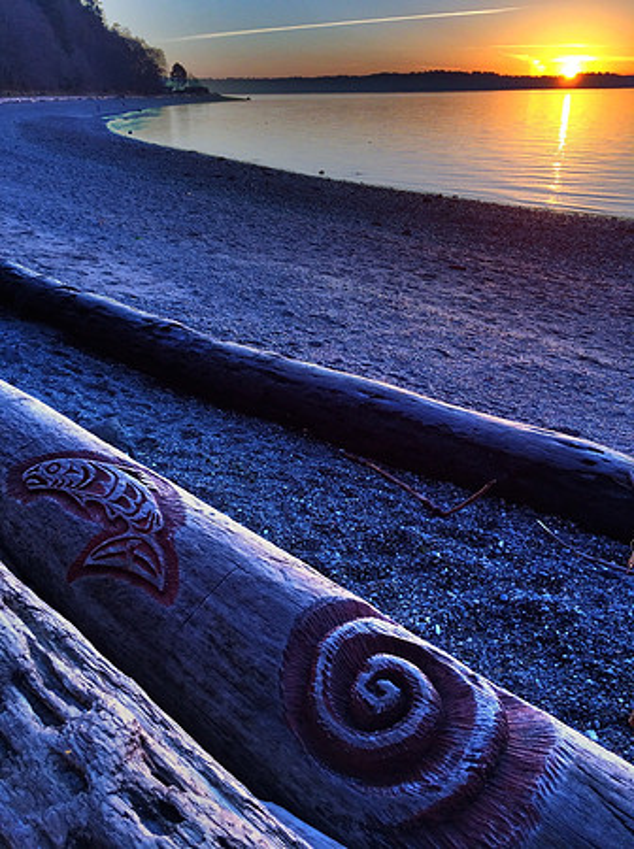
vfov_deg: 60.0
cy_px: 424
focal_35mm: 30
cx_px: 317
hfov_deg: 46.7
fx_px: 735
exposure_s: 1/1642
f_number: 2.2
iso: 32
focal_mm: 4.12
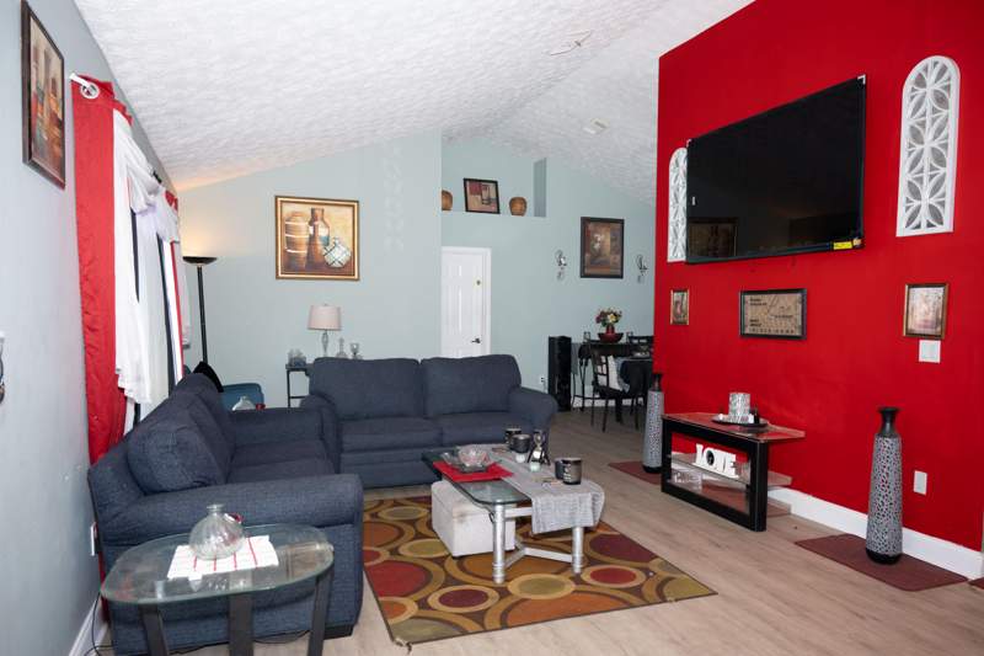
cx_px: 521
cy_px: 347
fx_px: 701
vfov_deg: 50.1
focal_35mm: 26
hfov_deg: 70.1
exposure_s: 1/100
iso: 800
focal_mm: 24
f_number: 4
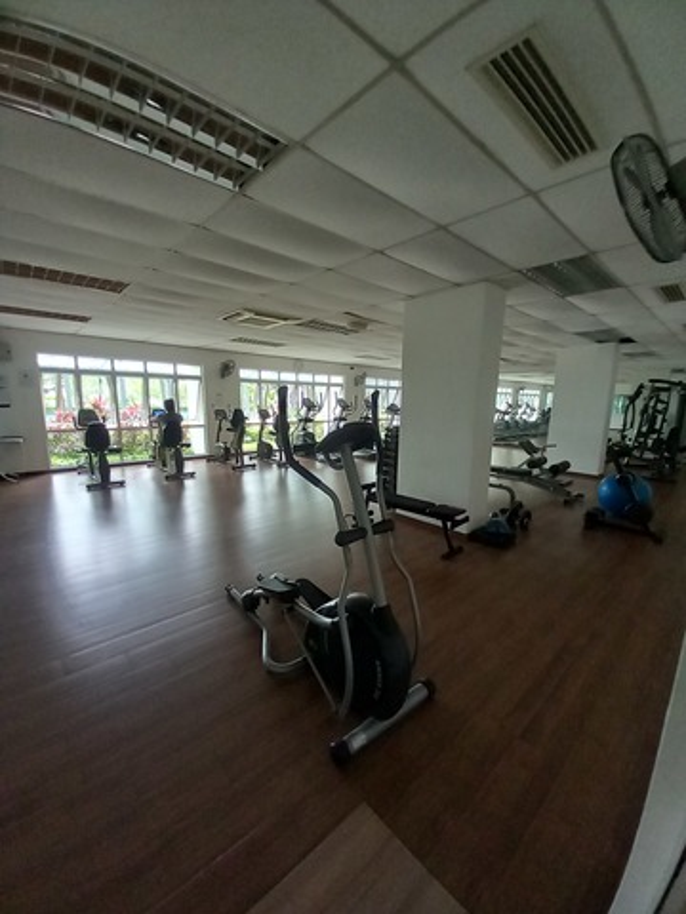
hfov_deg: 89.9
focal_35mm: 13
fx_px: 344
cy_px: 457
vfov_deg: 106.2
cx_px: 343
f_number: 2.2
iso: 200
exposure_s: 1/33
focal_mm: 1.13
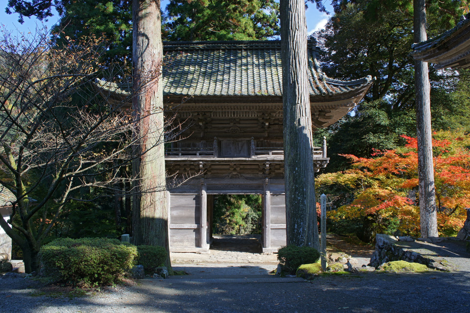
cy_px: 156
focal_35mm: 30
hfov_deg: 62.0
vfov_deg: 43.6
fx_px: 391
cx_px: 235
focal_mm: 20
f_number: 8
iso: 250
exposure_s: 1/30
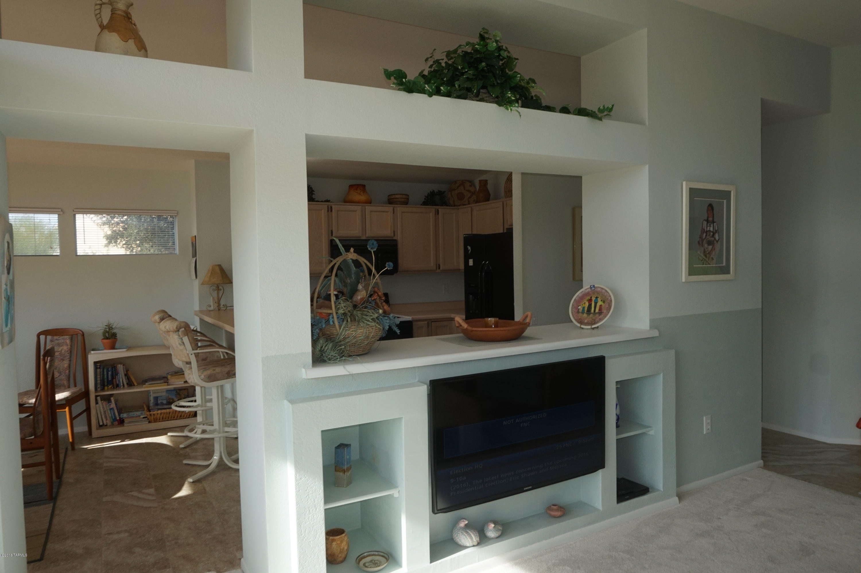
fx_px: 574
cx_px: 430
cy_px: 286
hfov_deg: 73.8
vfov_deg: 53.1
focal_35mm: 24
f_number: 9
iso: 320
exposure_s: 1/100
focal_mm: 16
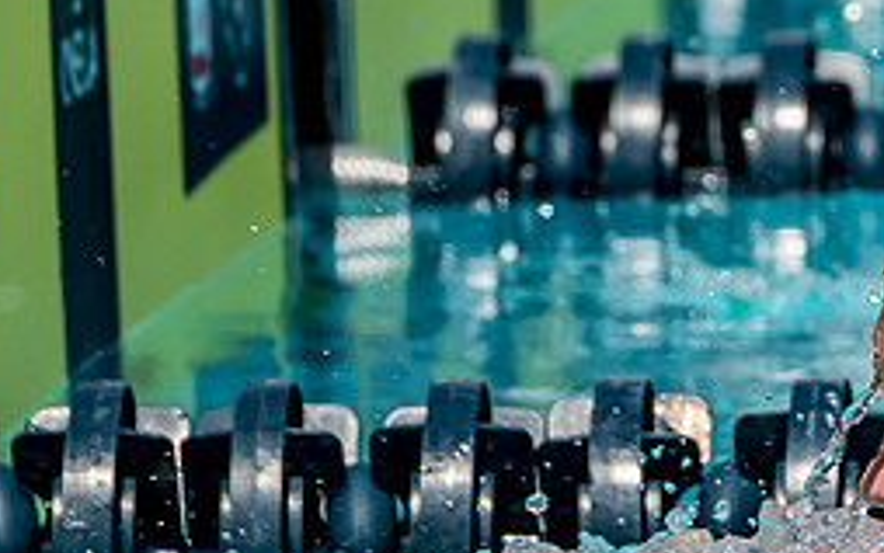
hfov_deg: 1.3
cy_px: 553
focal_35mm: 1601
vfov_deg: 0.8
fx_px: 38588
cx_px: 1295
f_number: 5.6
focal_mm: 200
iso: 250
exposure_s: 1/1600
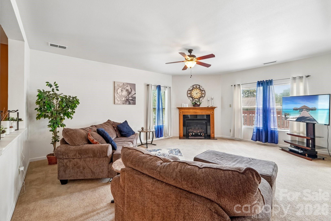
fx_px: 138
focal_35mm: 15
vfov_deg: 77.3
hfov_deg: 100.4
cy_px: 110
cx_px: 166
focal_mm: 10
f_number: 8
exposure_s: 1/8
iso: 400
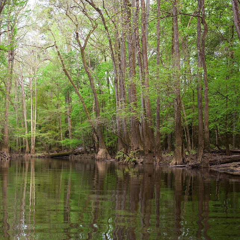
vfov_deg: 25.7
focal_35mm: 67
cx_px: 50
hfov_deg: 25.3
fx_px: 526
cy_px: 125
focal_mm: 41
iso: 1600
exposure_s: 1/125
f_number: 11
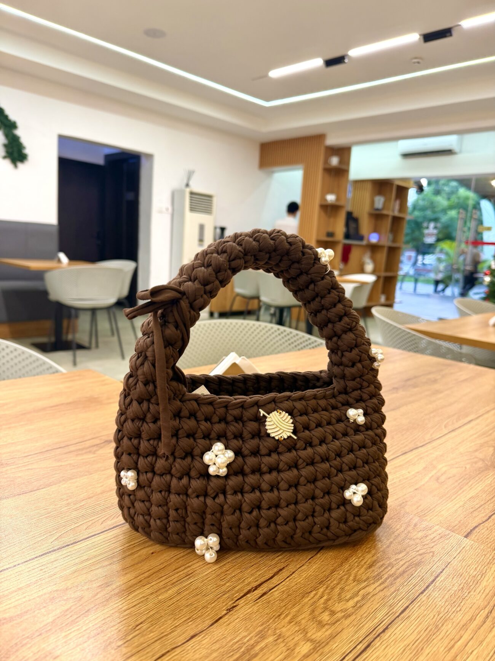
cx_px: 248
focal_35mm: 24
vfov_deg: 71.6
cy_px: 330
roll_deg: -4.2
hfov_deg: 56.8
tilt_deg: -9.6
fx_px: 458
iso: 125
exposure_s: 1/50
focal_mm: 6.76
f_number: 1.78
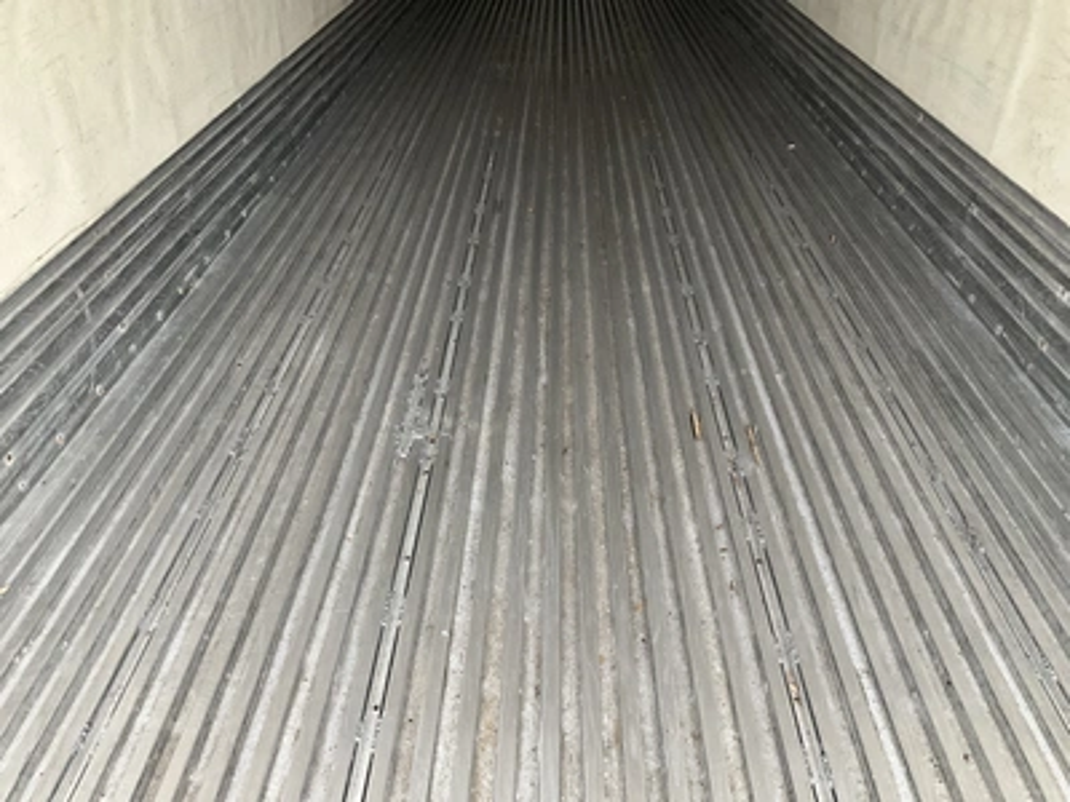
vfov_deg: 48.2
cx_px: 535
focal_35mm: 29
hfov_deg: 61.7
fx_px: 896
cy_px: 401
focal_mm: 3
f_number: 1.8
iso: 100
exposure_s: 1/60
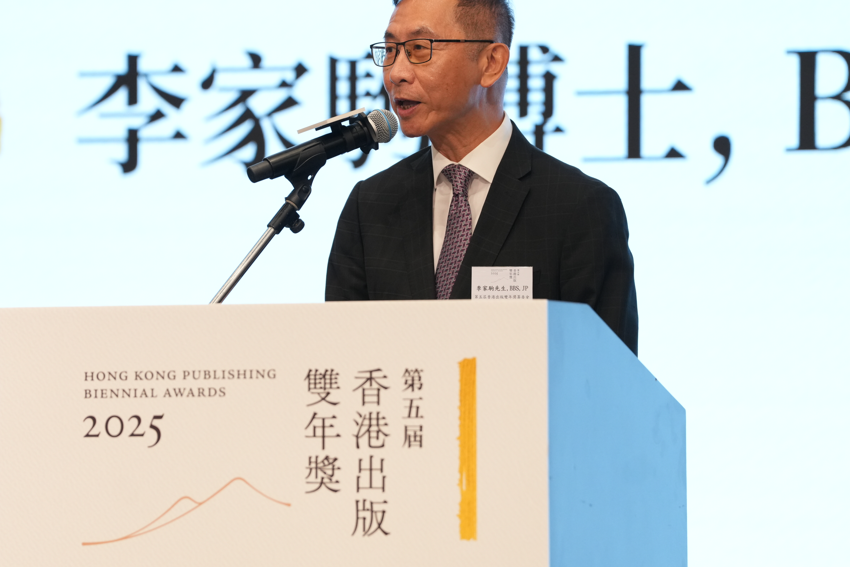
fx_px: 6186
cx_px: 401
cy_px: 253
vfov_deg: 5.2
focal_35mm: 262
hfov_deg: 7.9
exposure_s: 1/200
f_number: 3.5
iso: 1600
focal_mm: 200
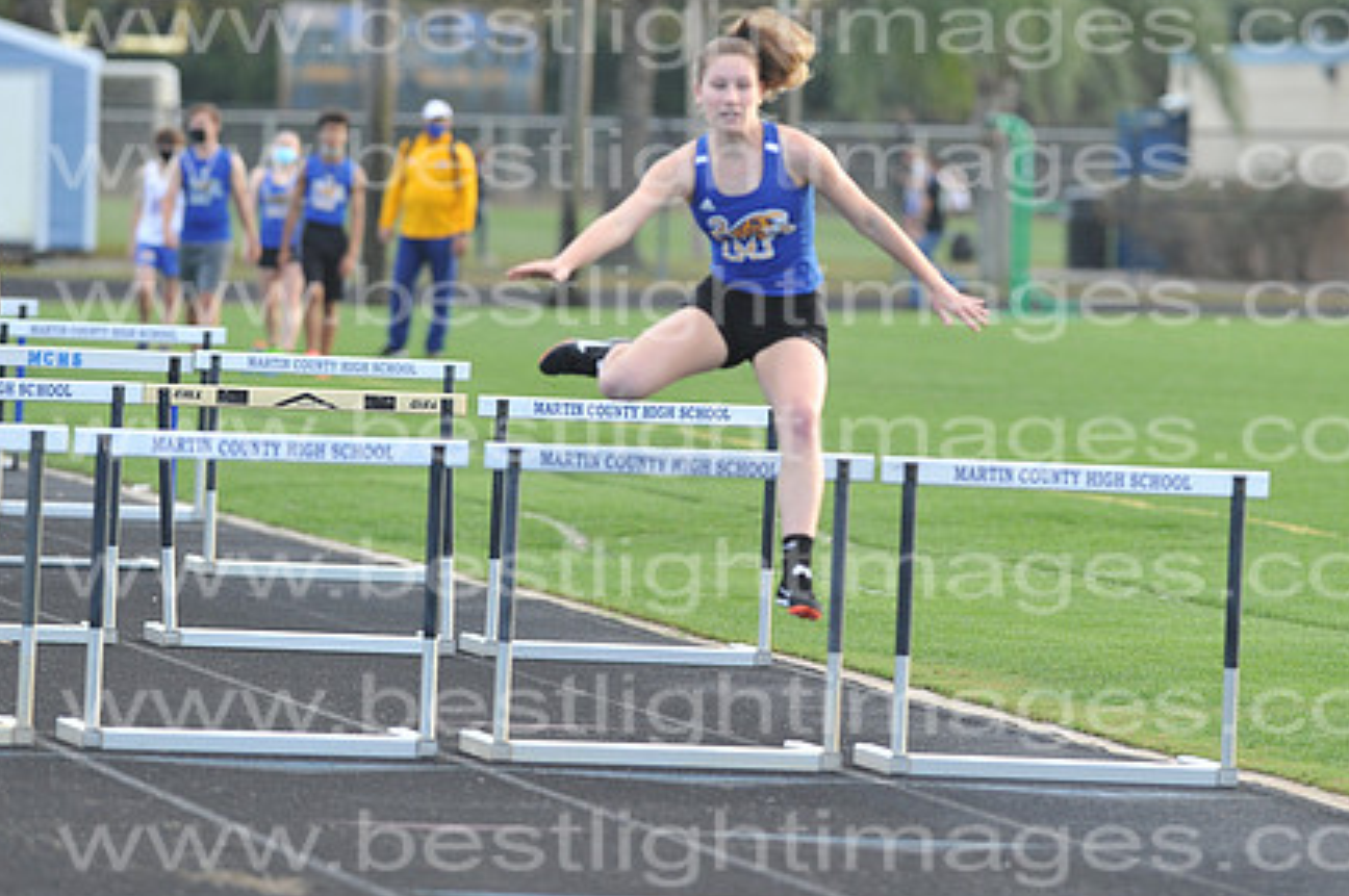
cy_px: 372
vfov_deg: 3.4
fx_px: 15084
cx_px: 765
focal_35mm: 403
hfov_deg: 5.1
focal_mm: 300
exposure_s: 1/800
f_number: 4.5
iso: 800
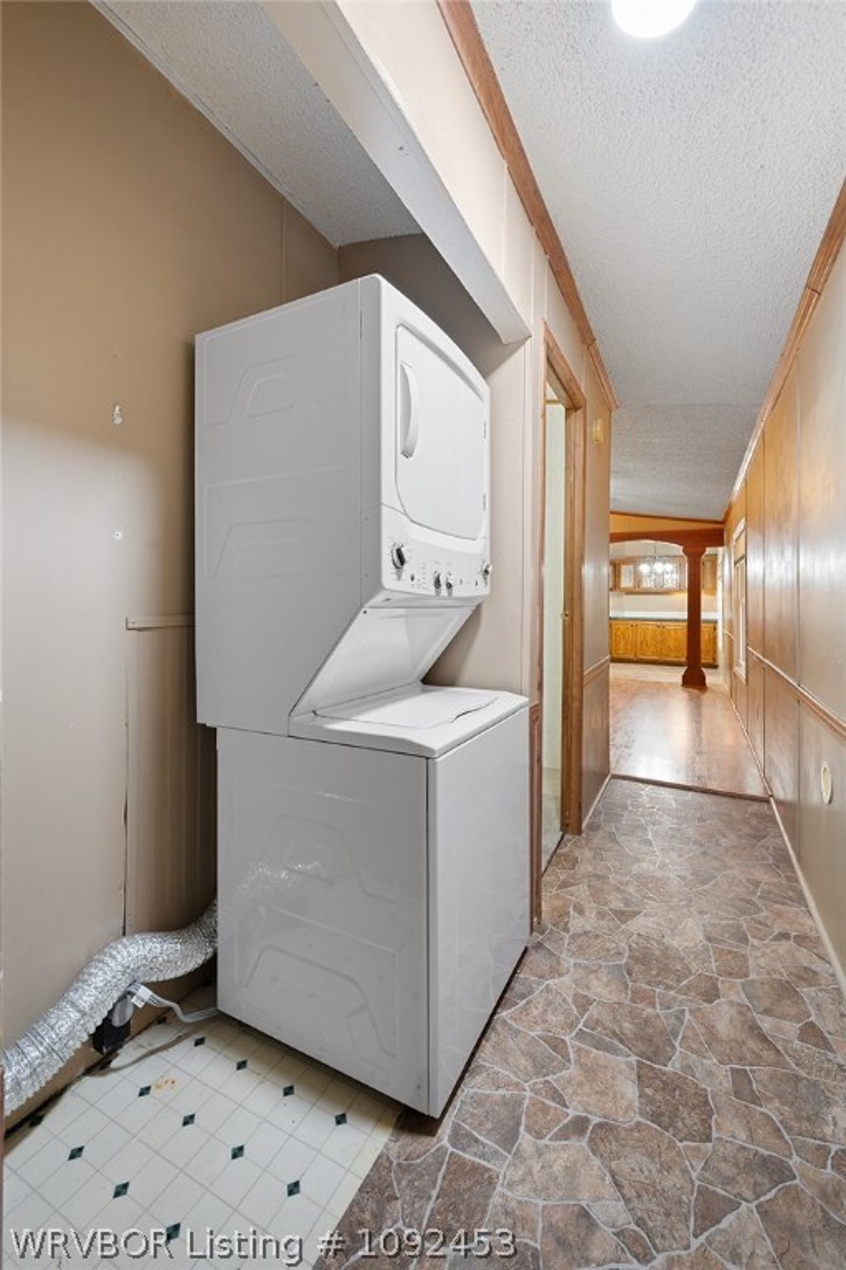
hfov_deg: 81.2
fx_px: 493
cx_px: 423
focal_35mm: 14
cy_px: 635
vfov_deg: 104.3
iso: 200
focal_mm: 14
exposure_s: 2
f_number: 8
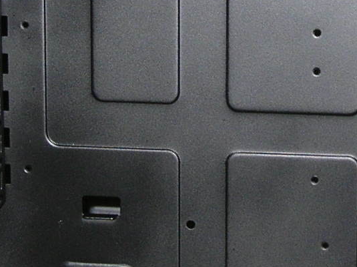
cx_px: 310
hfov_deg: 12.8
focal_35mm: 154
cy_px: 60
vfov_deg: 9.6
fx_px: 1586
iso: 50
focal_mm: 6
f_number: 2.7
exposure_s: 1/60.1
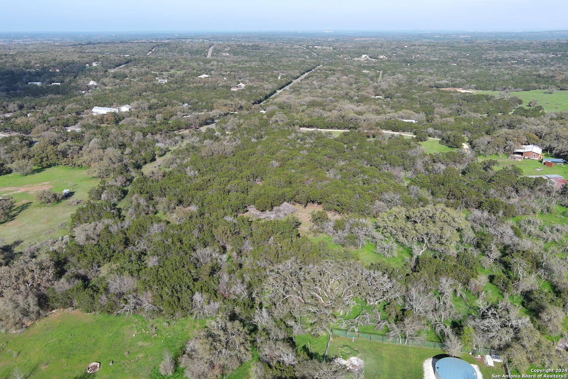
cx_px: 284
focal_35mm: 29
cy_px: 190
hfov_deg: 63.7
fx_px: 458
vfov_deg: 45.0
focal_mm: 10.57
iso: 100
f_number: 2.8
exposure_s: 1/927
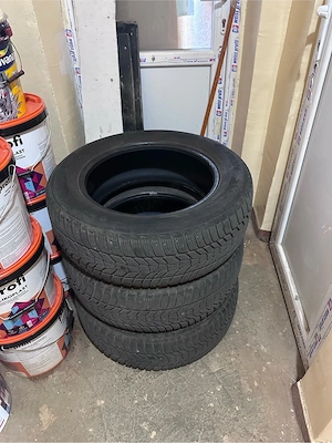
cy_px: 222
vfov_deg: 71.6
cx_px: 166
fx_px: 307
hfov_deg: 56.8
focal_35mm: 24
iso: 800
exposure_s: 1/50
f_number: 1.78
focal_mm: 6.86
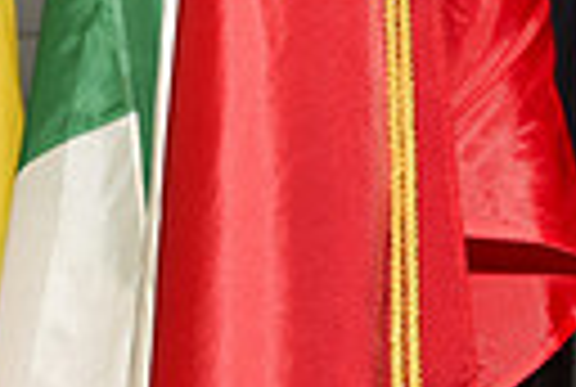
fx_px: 2534
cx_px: -634
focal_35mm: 158
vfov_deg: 8.3
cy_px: 803
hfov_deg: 11.5
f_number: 5
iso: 200
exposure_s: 1/60
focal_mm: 35
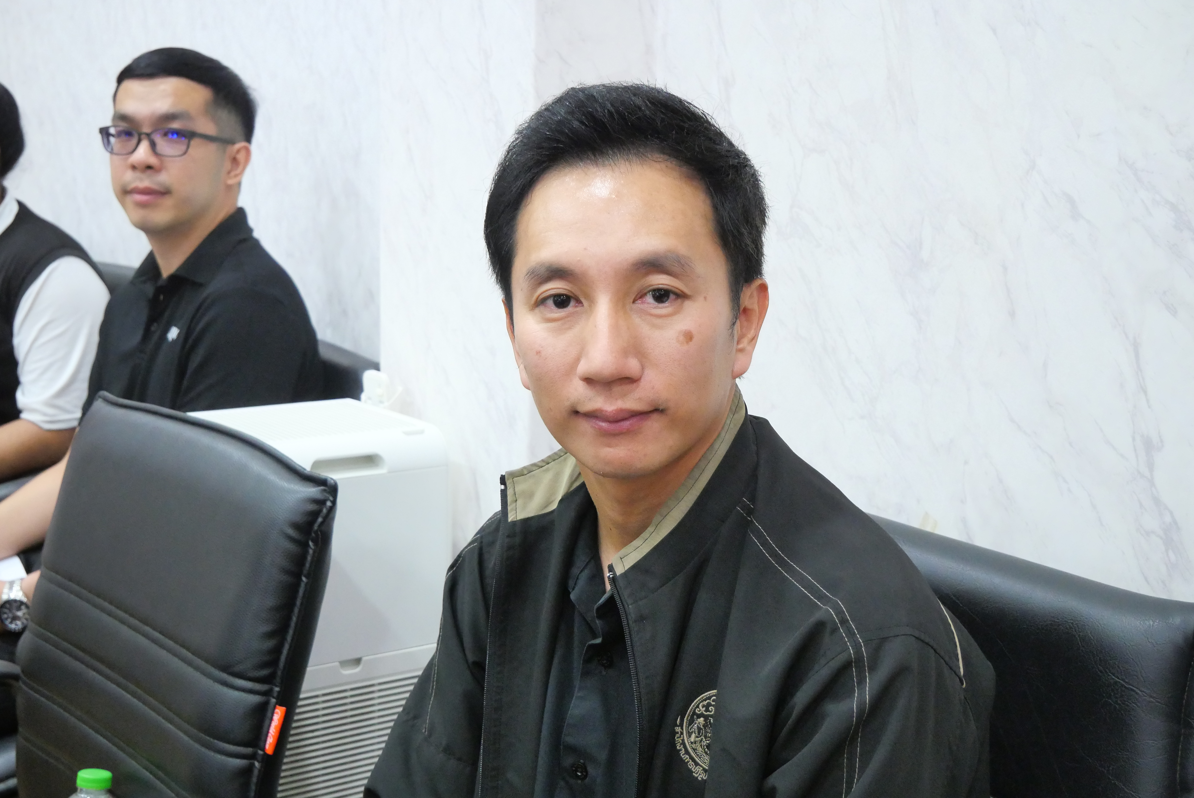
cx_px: 597
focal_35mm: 45
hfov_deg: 43.6
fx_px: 1493
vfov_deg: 29.9
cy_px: 399
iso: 3200
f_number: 4.2
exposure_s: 1/30
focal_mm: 22
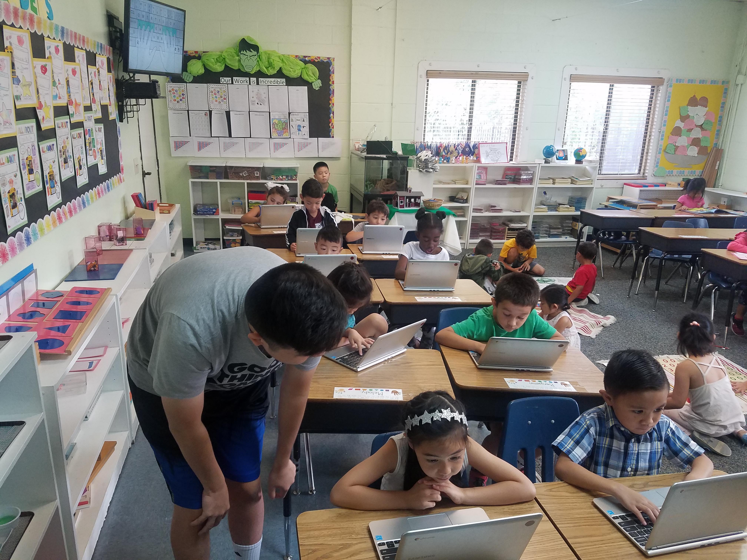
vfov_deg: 53.1
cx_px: 374
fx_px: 561
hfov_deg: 67.3
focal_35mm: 26
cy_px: 280
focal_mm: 4.2
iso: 160
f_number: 1.7
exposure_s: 1/40
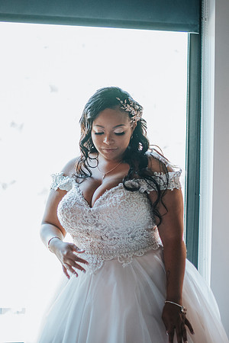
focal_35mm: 86
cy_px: 145
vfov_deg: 23.5
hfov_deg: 15.7
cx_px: 54
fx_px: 825
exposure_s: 1/320
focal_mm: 50
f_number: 1.8
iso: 640
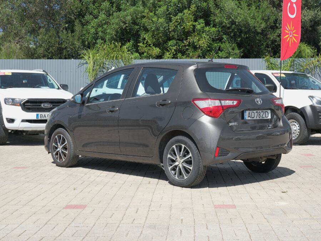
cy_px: 120
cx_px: 171
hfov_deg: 34.3
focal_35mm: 56
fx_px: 519
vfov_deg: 26.1
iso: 160
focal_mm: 34.3
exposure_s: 1/180
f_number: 9
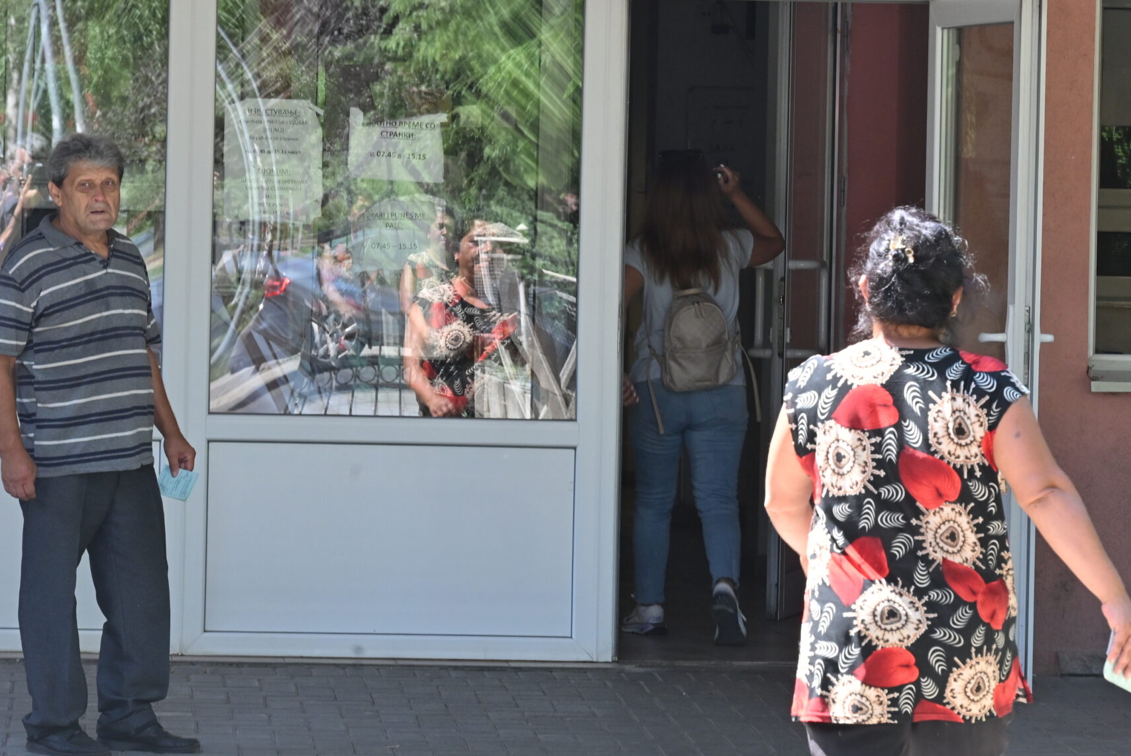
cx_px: 651
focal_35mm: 180
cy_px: 292
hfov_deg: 11.4
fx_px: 5658
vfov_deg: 7.6
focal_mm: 120
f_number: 13
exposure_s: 1/160
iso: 1000
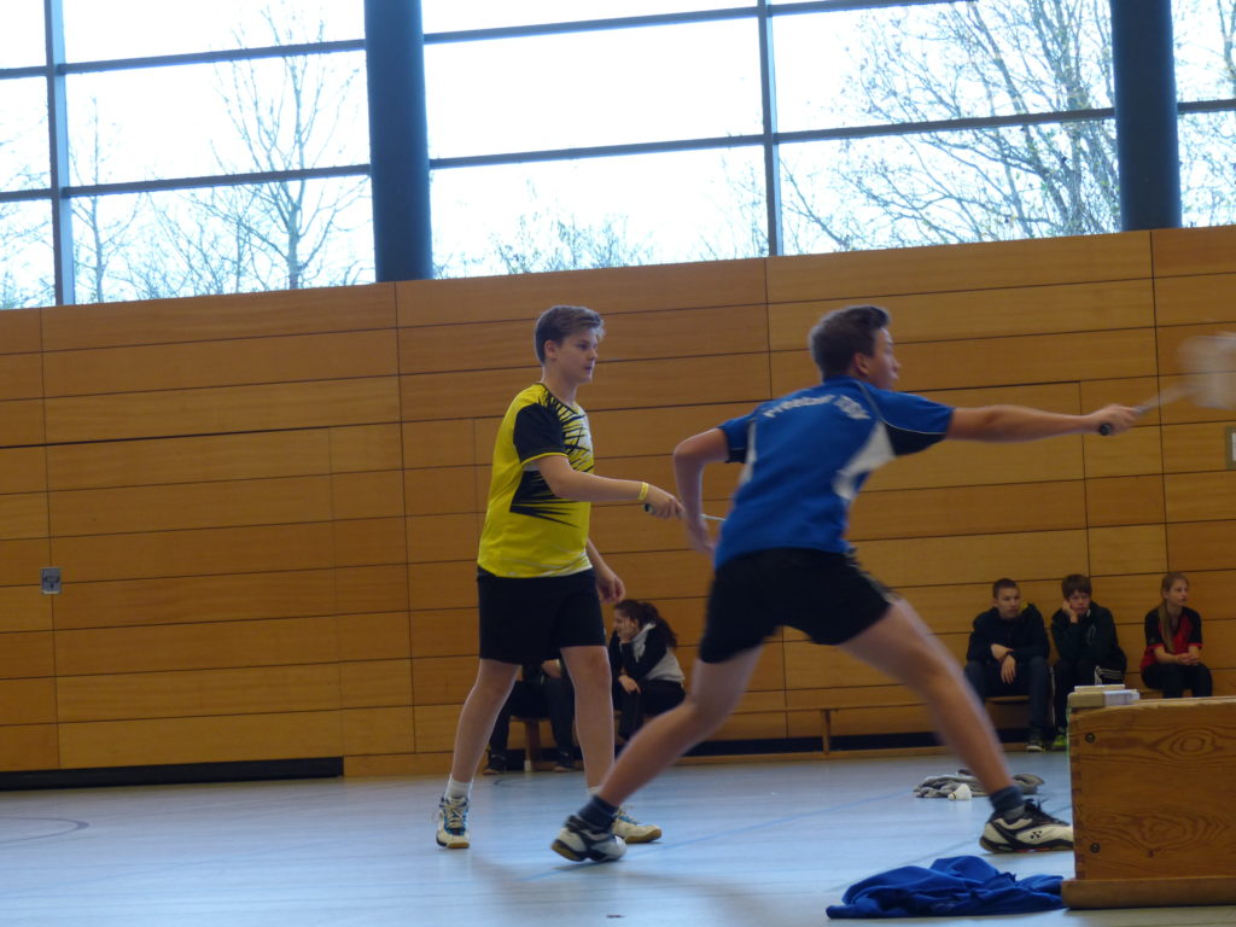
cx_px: 618
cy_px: 464
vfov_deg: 13.6
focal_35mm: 109
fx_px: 3892
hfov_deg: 18.0
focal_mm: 19.6
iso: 160
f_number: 2.8
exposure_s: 1/60
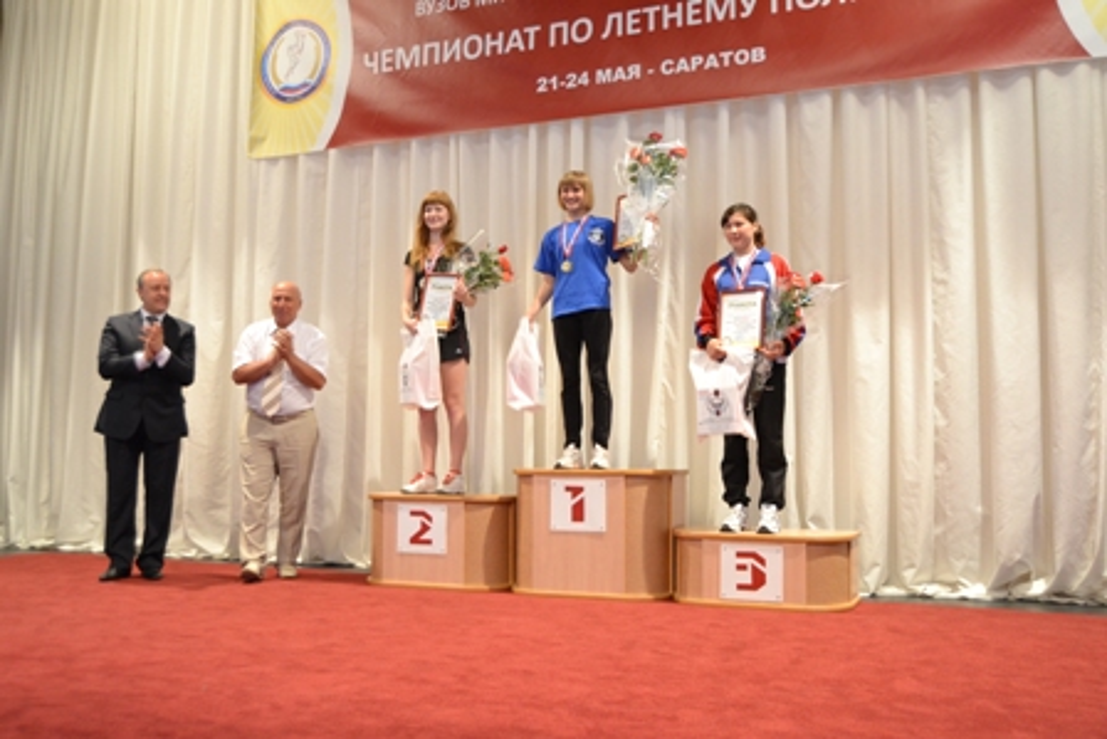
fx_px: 1015
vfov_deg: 40.0
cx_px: 554
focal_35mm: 33
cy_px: 370
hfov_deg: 57.2
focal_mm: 22
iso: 1600
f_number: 4.5
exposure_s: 1/30
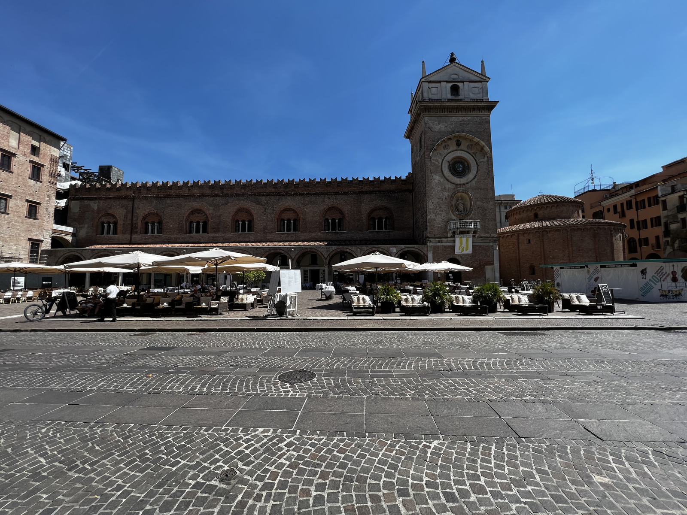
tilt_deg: +4.7
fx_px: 258
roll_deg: +0.8
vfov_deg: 89.9
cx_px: 344
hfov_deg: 106.2
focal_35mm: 13
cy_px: 258
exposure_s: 1/1167
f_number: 1.8
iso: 32
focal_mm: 1.57
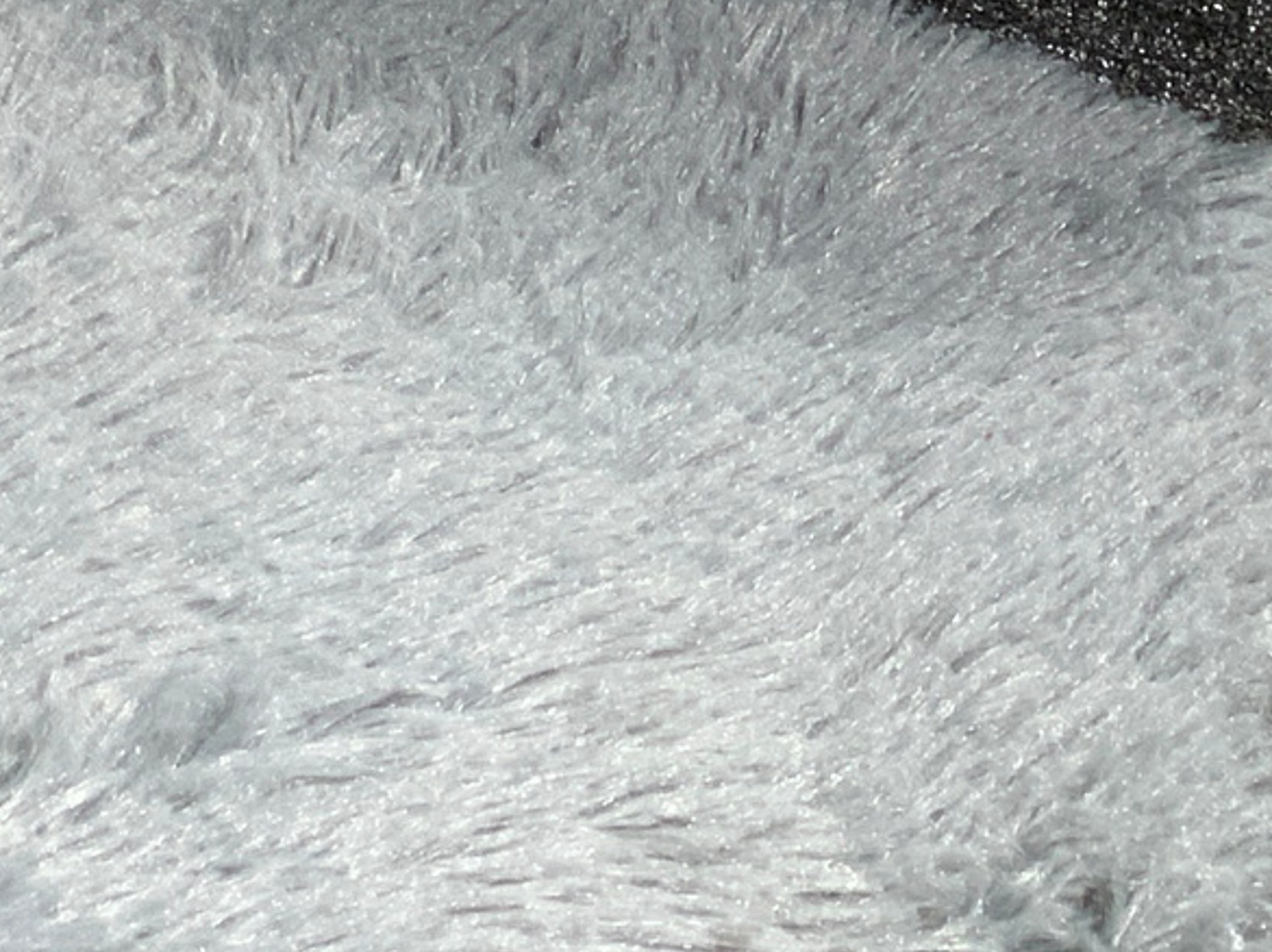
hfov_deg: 13.6
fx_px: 4664
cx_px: -1120
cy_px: -867
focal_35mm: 127
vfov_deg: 10.8
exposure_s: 1/78
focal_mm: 3
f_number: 1.8
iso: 50
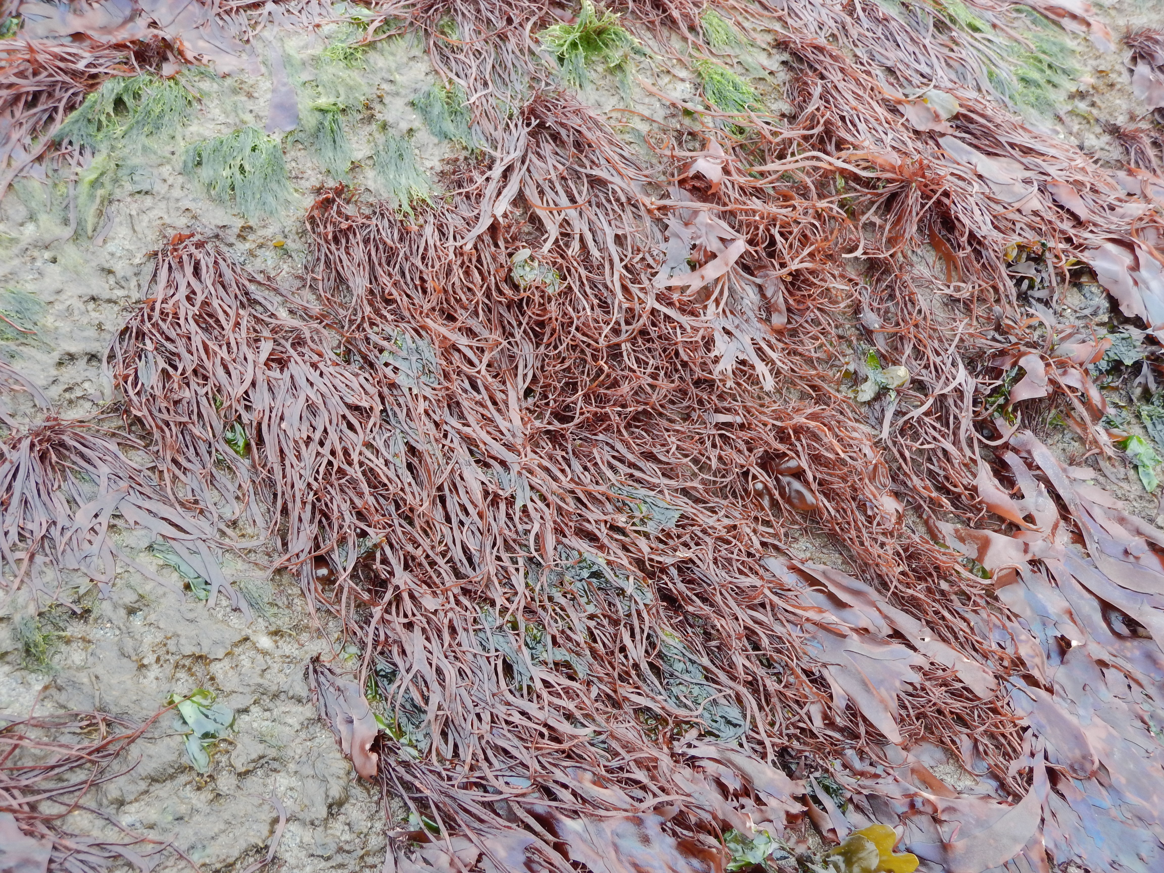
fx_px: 1143
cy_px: 436
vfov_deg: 41.8
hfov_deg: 54.0
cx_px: 582
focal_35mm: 34
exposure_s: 1/60
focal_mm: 6.1
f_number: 4.2
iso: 125
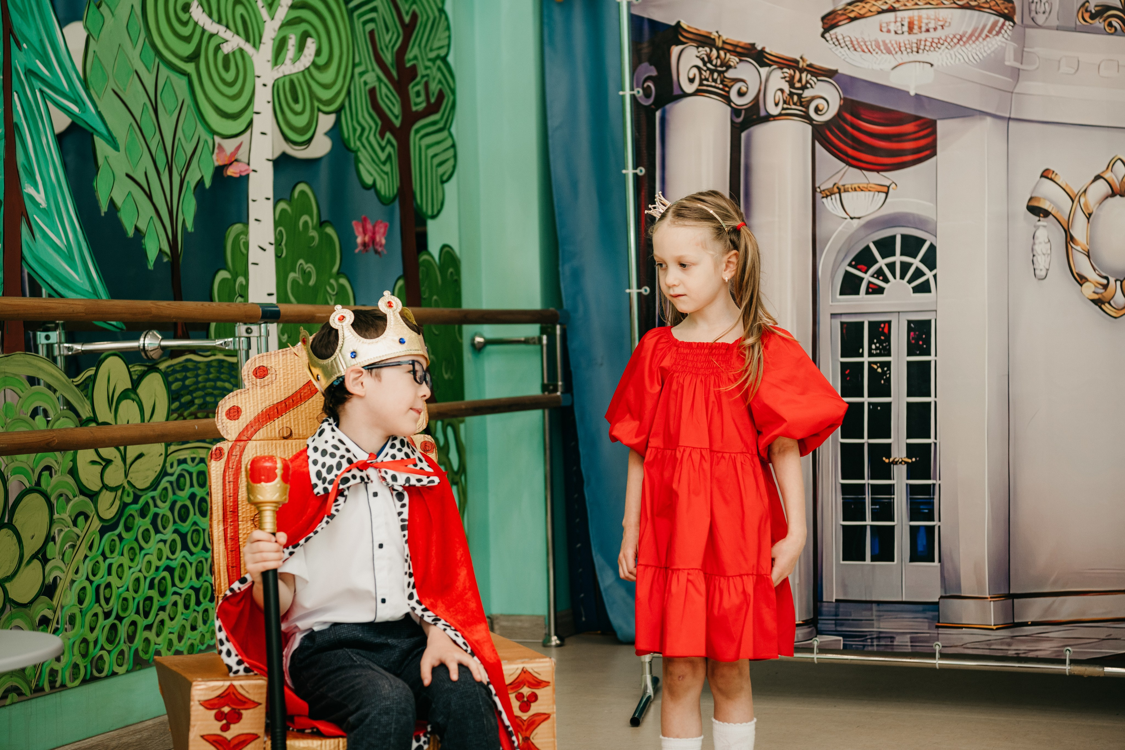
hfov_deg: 28.8
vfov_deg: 19.5
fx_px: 2187
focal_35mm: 70
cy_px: 375
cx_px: 562
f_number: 4
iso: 200
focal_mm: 70
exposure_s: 1/160
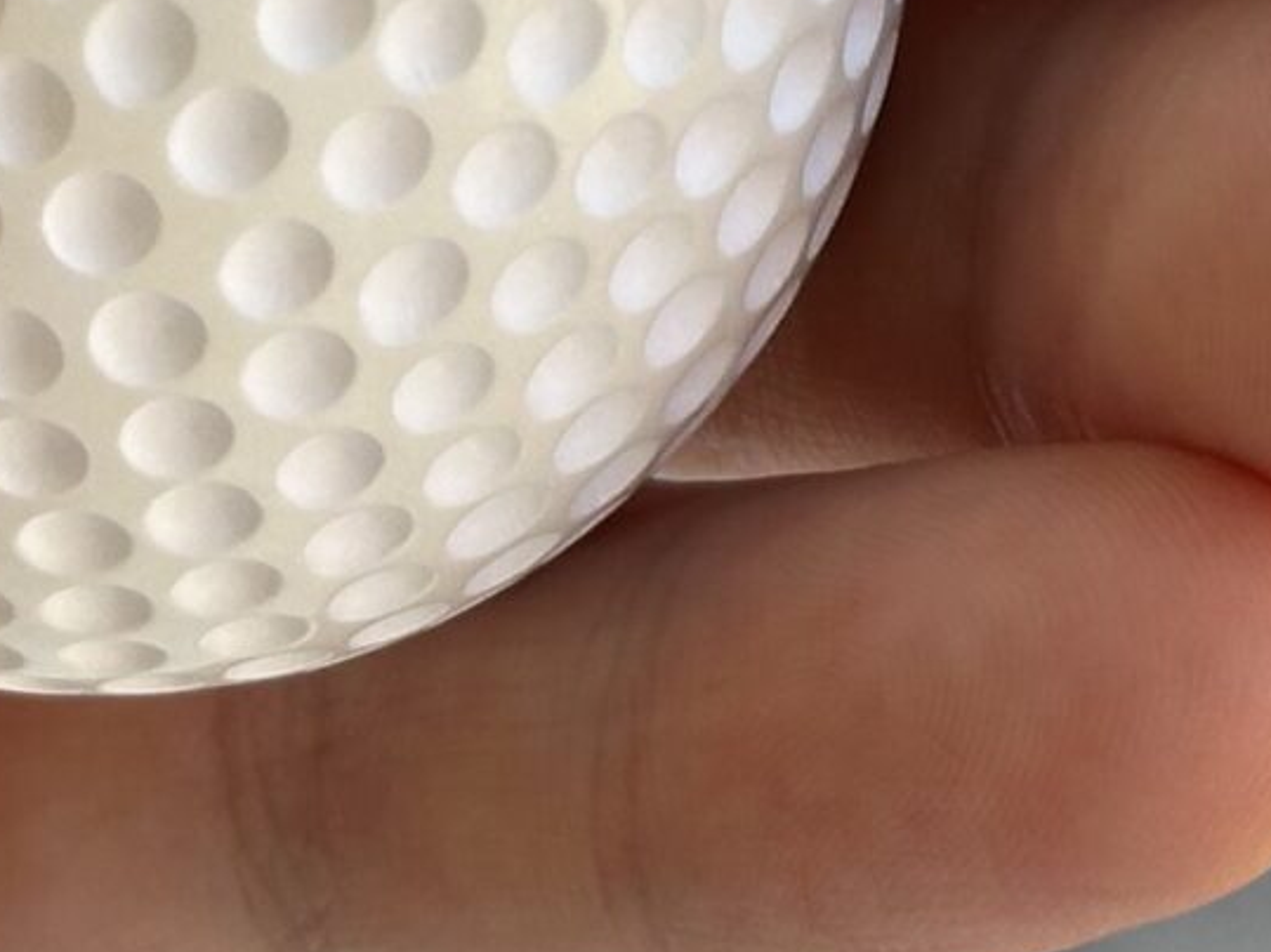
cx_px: 1589
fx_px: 8370
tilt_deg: -18.5
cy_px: -1131
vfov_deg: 6.3
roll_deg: -3.4
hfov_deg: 8.6
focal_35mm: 228
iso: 64
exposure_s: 1/604
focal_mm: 6.86
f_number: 1.78
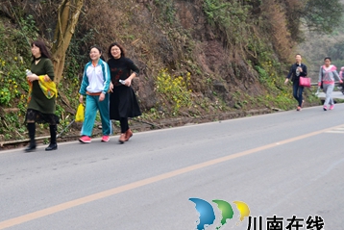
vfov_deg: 20.3
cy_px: 105
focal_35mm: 67
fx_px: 640
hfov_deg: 29.9
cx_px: 123
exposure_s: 1/50
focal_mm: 32
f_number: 4.8
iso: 400
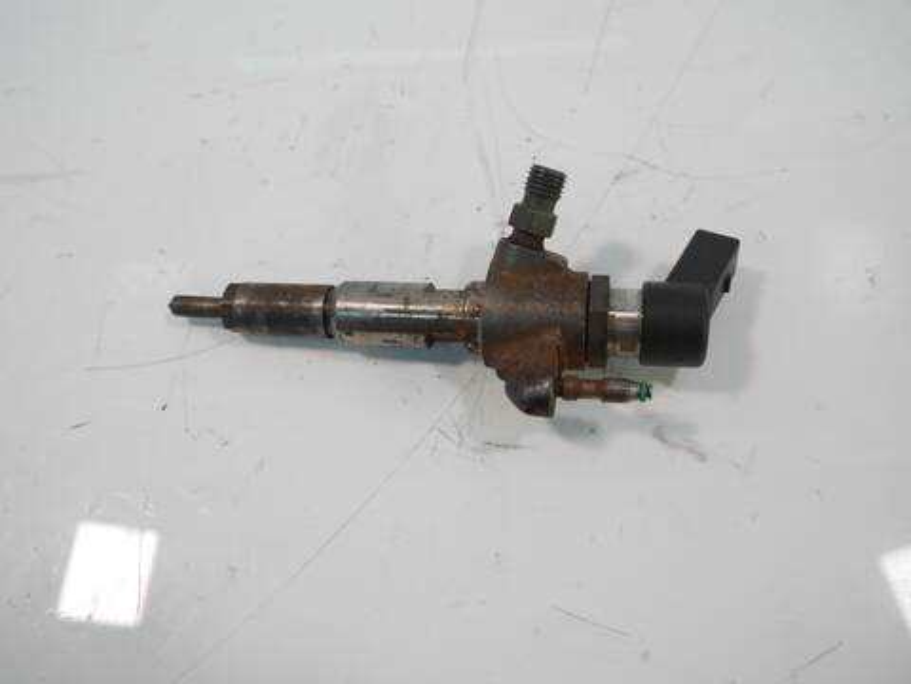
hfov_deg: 60.0
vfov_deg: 46.8
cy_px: 342
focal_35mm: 30
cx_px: 456
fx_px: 790
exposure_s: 1/60
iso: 320
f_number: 3.6
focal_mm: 15
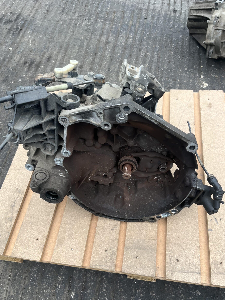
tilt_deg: -51.9
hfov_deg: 51.4
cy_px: 152
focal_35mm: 27
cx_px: 111
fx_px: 234
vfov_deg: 65.3
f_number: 1.6
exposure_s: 1/353
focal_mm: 5.1
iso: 50
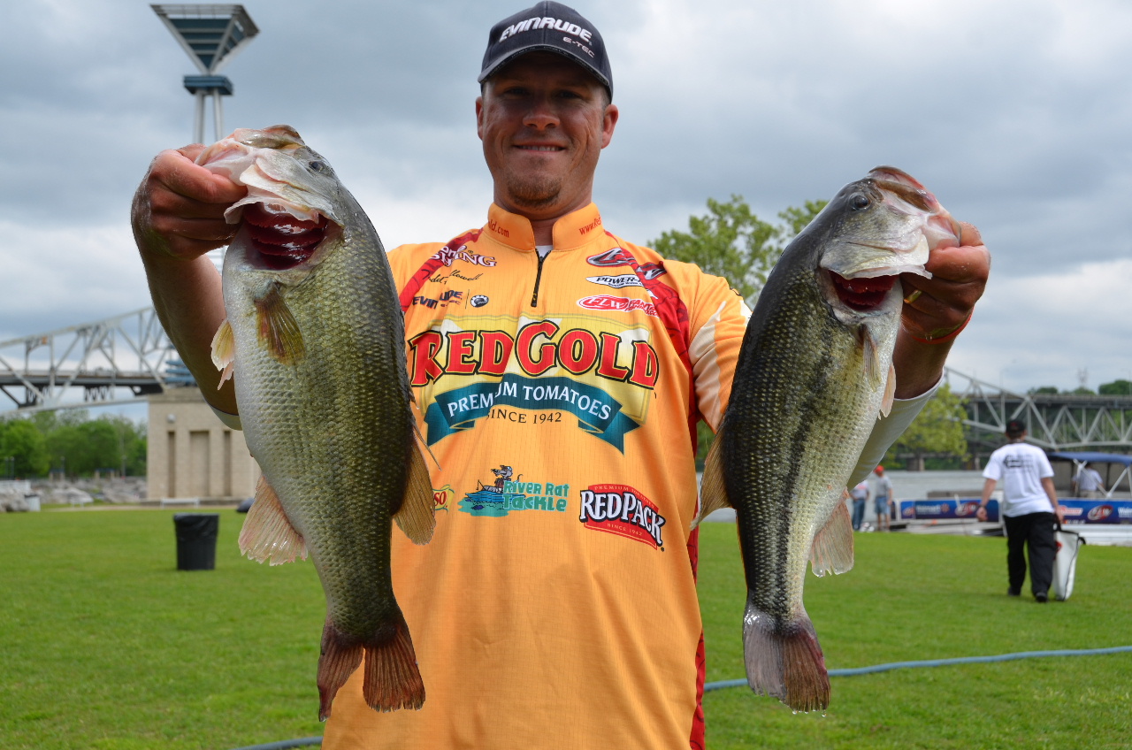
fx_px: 1506
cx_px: 566
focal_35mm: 48
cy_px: 375
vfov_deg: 28.0
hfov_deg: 41.2
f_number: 8
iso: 100
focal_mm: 32
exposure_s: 1/250
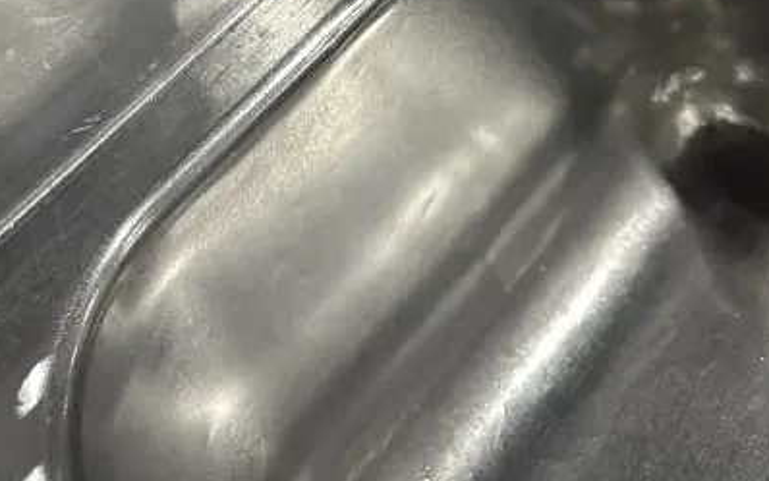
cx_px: 301
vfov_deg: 21.0
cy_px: -248
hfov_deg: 38.7
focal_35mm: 52
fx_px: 1090
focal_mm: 6.86
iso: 250
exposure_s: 1/96
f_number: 1.78
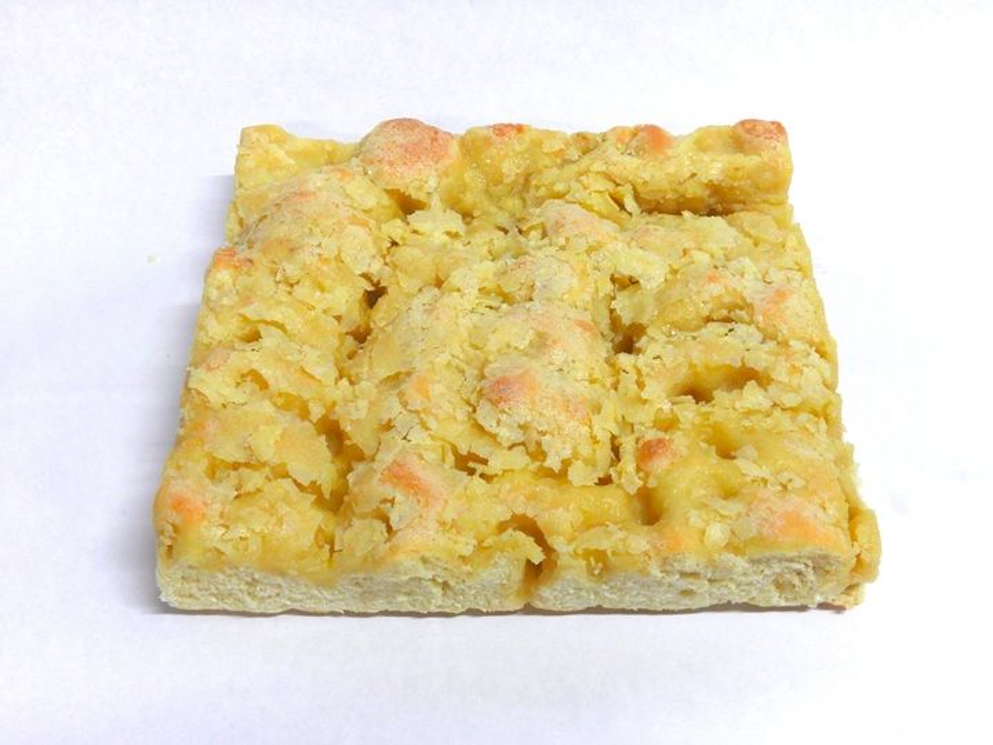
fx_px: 1147
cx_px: 496
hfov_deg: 46.8
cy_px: 372
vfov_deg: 36.0
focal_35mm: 40
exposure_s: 1/10
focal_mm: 7.2
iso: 400
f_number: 5.3
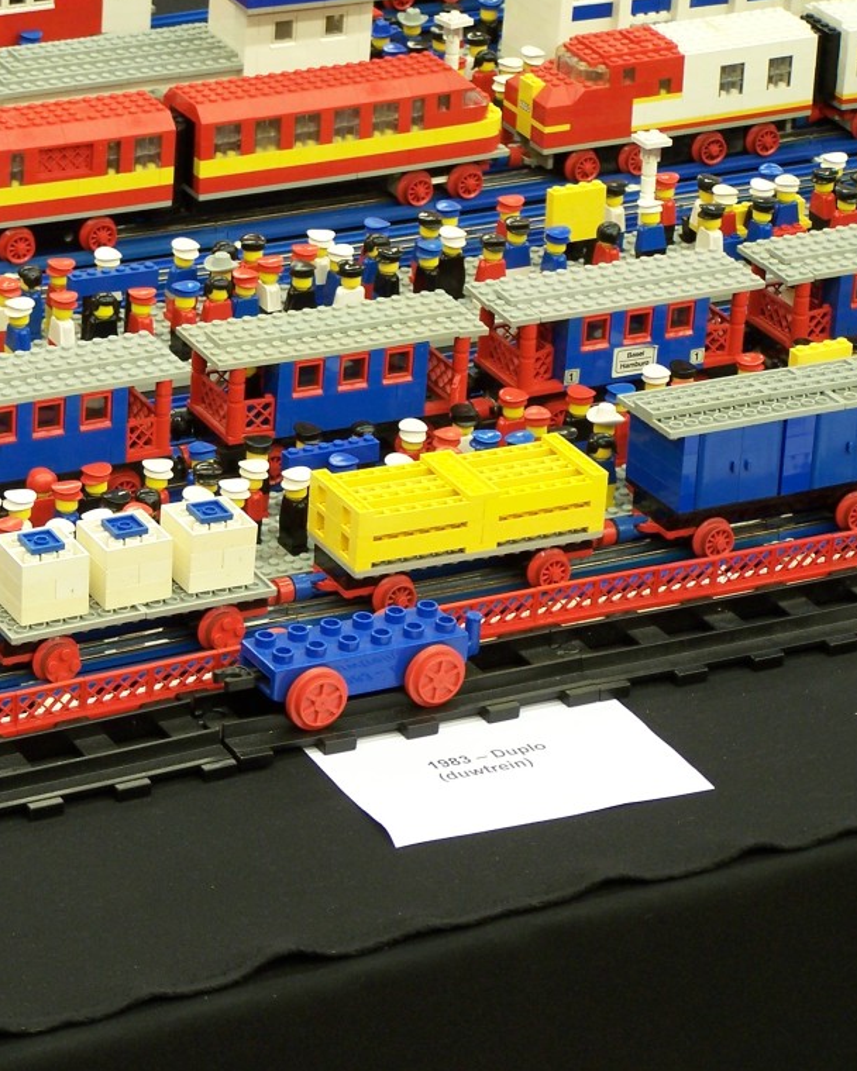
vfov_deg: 14.0
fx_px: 4375
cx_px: 247
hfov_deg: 11.2
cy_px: 531
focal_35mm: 138
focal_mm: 17.5
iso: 80
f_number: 3.2
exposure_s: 1/2
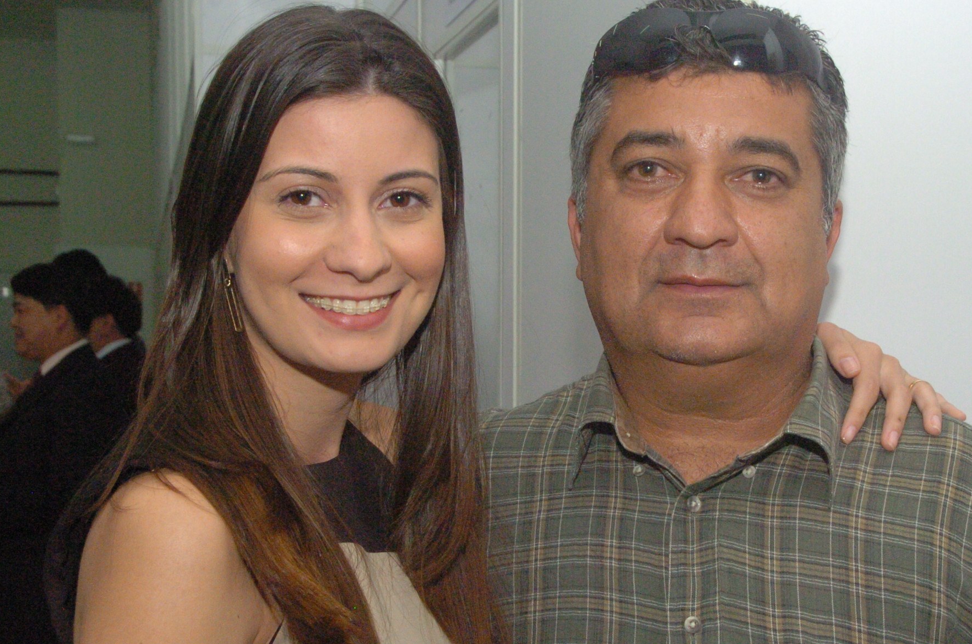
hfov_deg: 30.0
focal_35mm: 67
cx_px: 598
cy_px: 378
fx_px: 1805
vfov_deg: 20.2
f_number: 10
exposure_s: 1/250
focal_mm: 32
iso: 1600
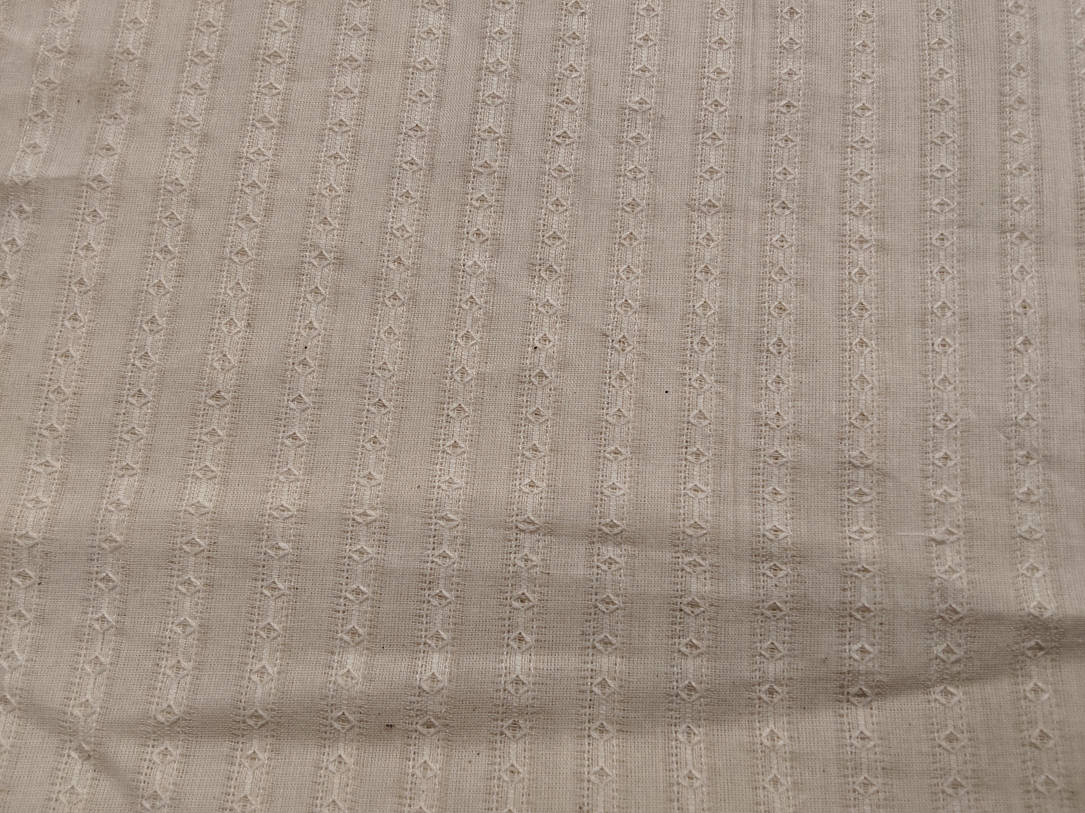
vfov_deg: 53.1
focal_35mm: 26
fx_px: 815
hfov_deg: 67.3
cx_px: 542
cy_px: 406
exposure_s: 1/100
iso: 64
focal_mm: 2.78
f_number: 2
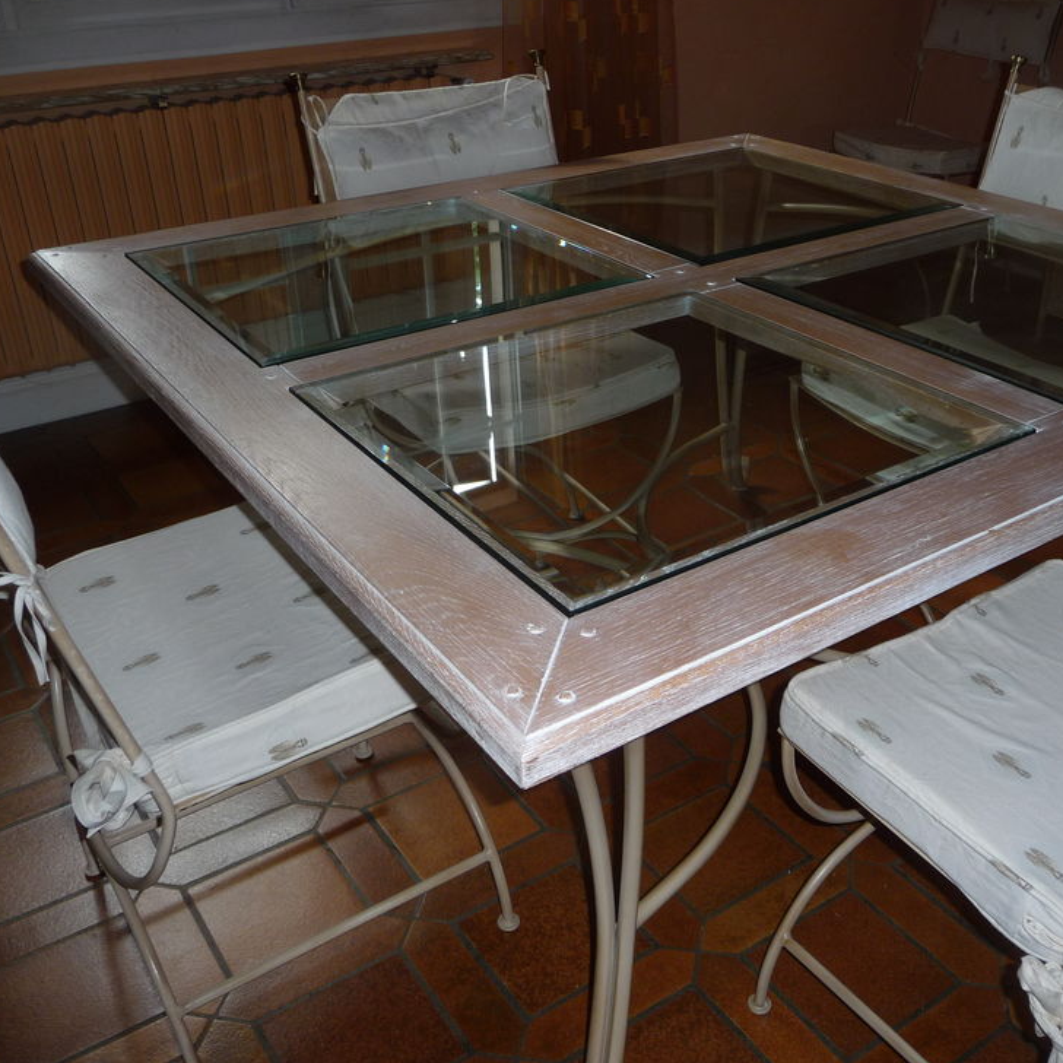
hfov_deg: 48.1
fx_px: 1181
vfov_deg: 48.4
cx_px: 642
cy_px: 537
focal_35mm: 34
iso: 100
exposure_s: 1/30
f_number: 3.3
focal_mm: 4.7
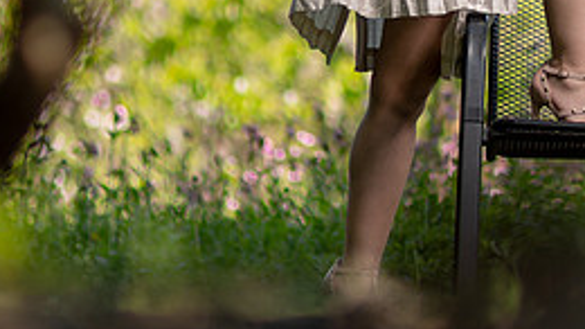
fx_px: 5070
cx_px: 625
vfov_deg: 3.7
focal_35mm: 327
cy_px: -111
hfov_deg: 6.6
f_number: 1.4
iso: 100
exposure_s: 1/3200
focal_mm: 85
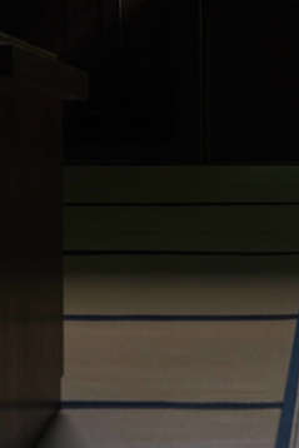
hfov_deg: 8.4
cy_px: -53
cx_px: 390
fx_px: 2004
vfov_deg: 12.5
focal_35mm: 161
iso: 400
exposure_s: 1/60
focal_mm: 48
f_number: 4
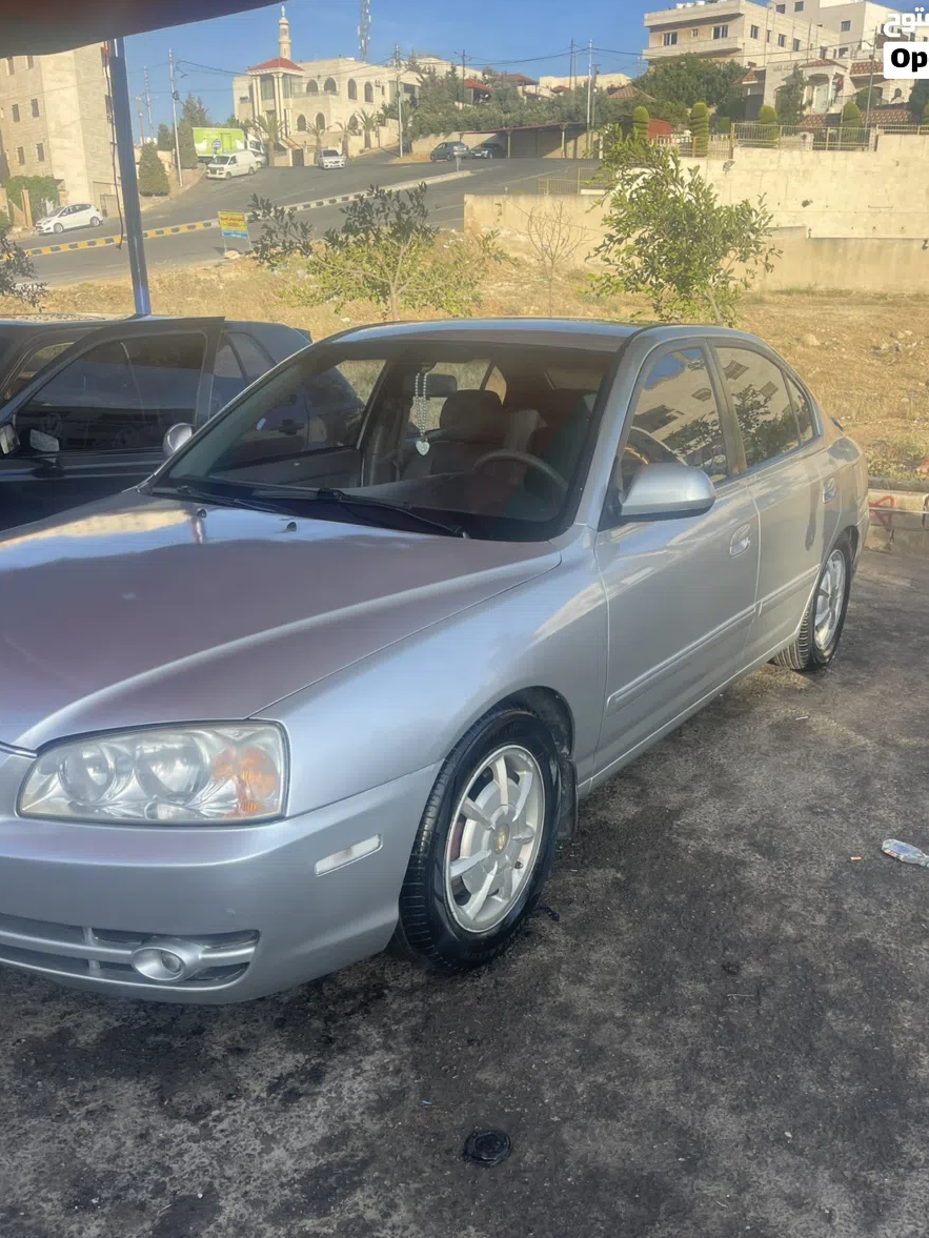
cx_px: 523
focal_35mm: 29
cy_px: 696
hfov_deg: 48.1
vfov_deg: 61.5
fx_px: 1038
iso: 32
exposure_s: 1/916
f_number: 1.6
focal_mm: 5.1
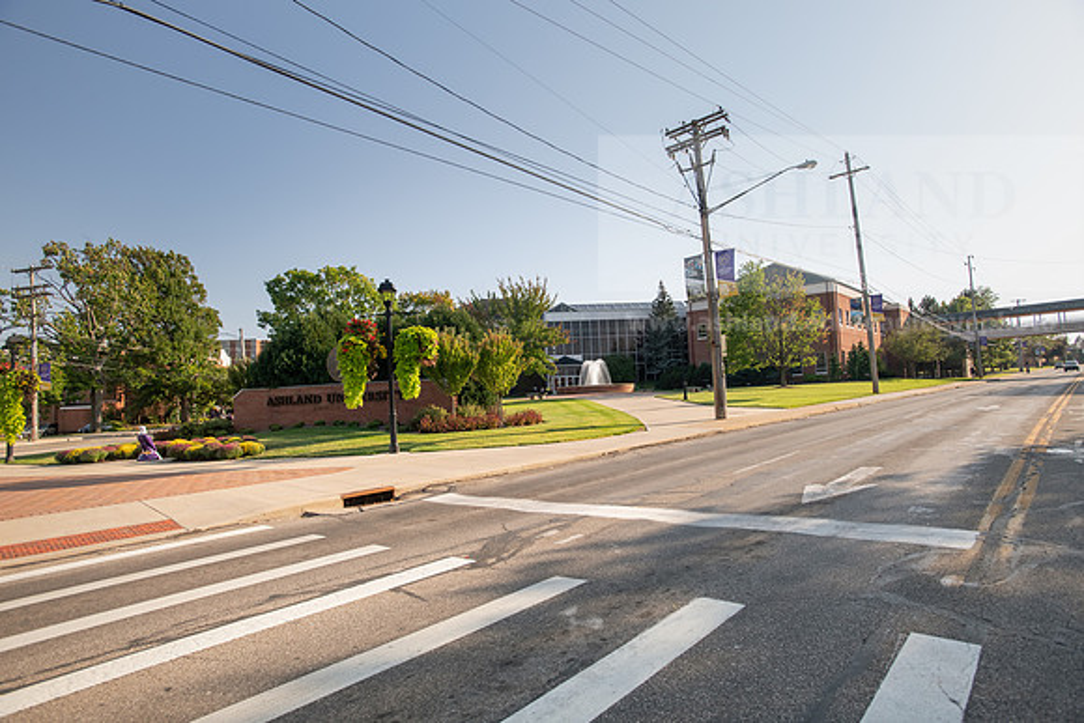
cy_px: 362
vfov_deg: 62.0
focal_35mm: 20
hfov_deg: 84.0
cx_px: 542
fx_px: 602
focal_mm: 20
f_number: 5.6
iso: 400
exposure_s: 1/320
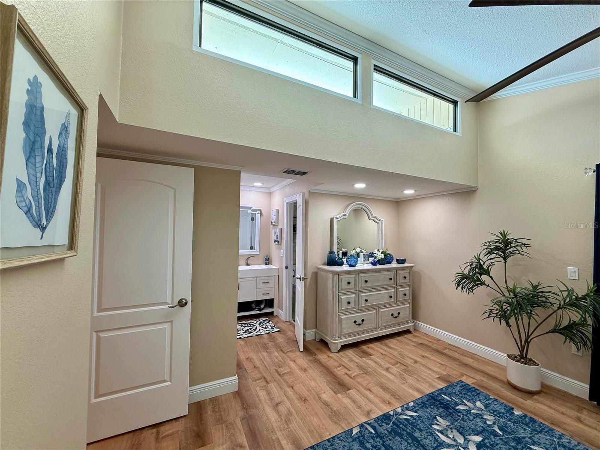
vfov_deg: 85.7
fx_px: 243
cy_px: 225
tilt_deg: +1.8
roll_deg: -0.6
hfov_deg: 102.1
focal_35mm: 14
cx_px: 300
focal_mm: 2.22
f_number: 2.2
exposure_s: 1/120
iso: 160
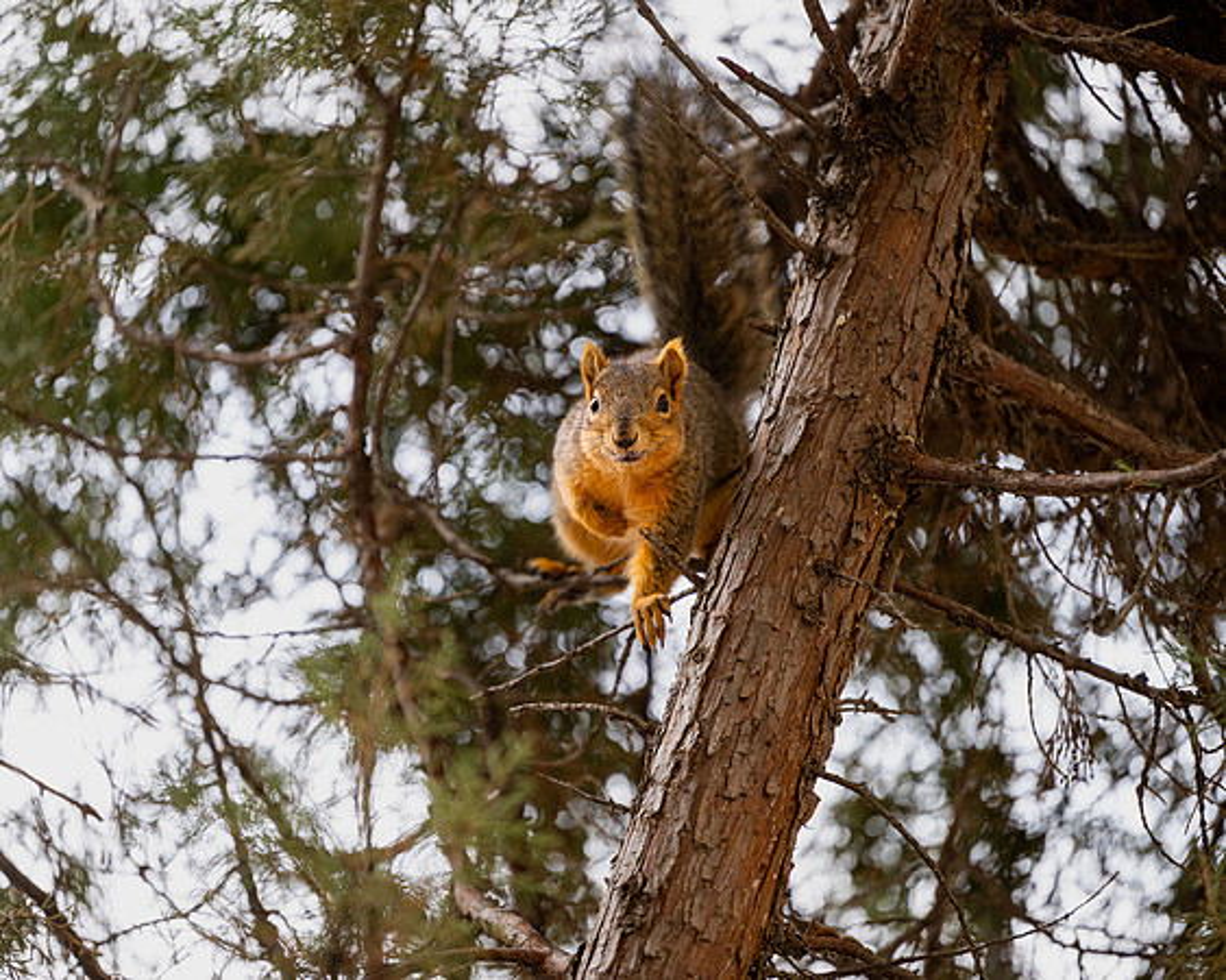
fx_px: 8170
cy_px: 490
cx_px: 563
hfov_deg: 8.6
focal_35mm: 225
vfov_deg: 6.9
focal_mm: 200
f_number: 2.8
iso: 800
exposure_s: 1/1600
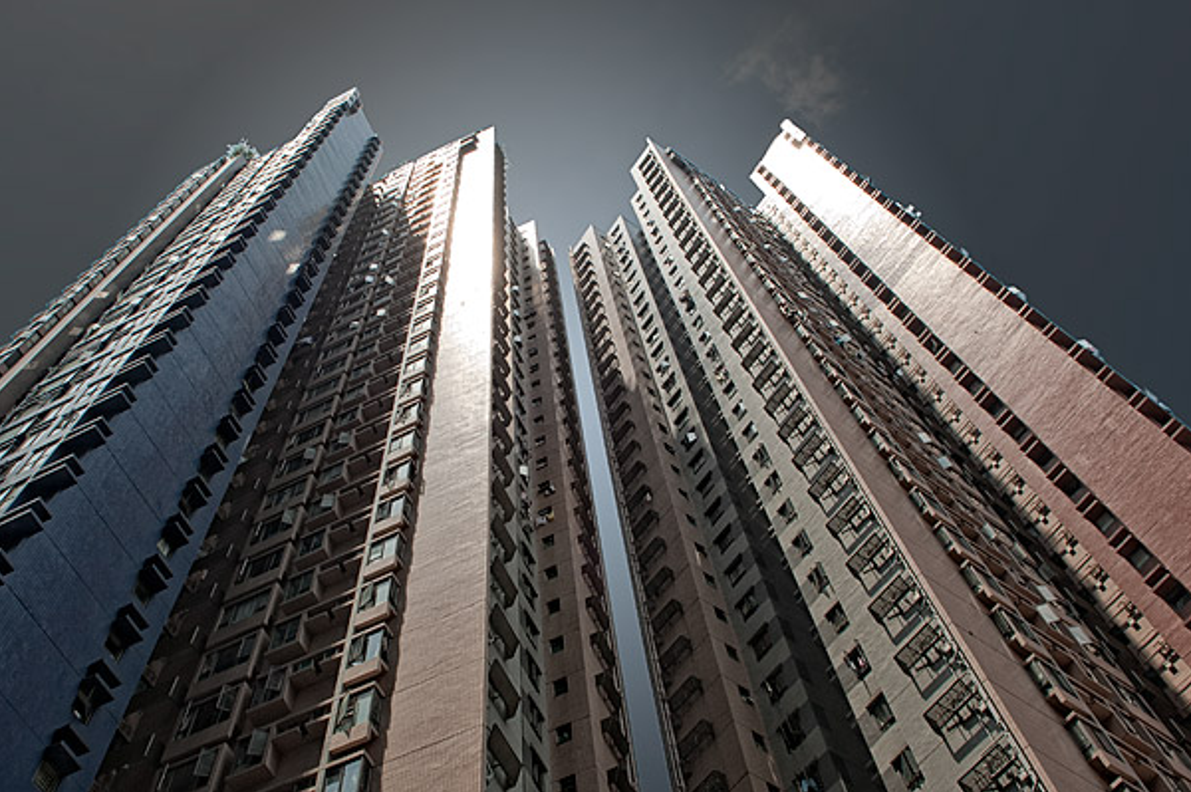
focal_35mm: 32
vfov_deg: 41.0
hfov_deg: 58.6
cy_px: 399
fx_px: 1058
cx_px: 522
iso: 200
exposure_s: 1/400
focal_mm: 24
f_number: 13
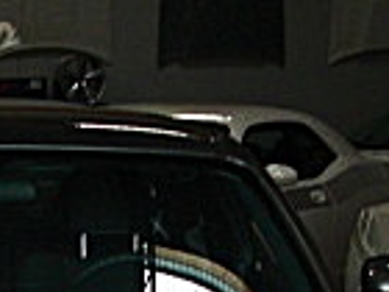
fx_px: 1843
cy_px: 512
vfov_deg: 8.7
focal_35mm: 164
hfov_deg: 11.8
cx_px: -72
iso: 200
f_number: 2.8
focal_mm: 6.3
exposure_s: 1/80
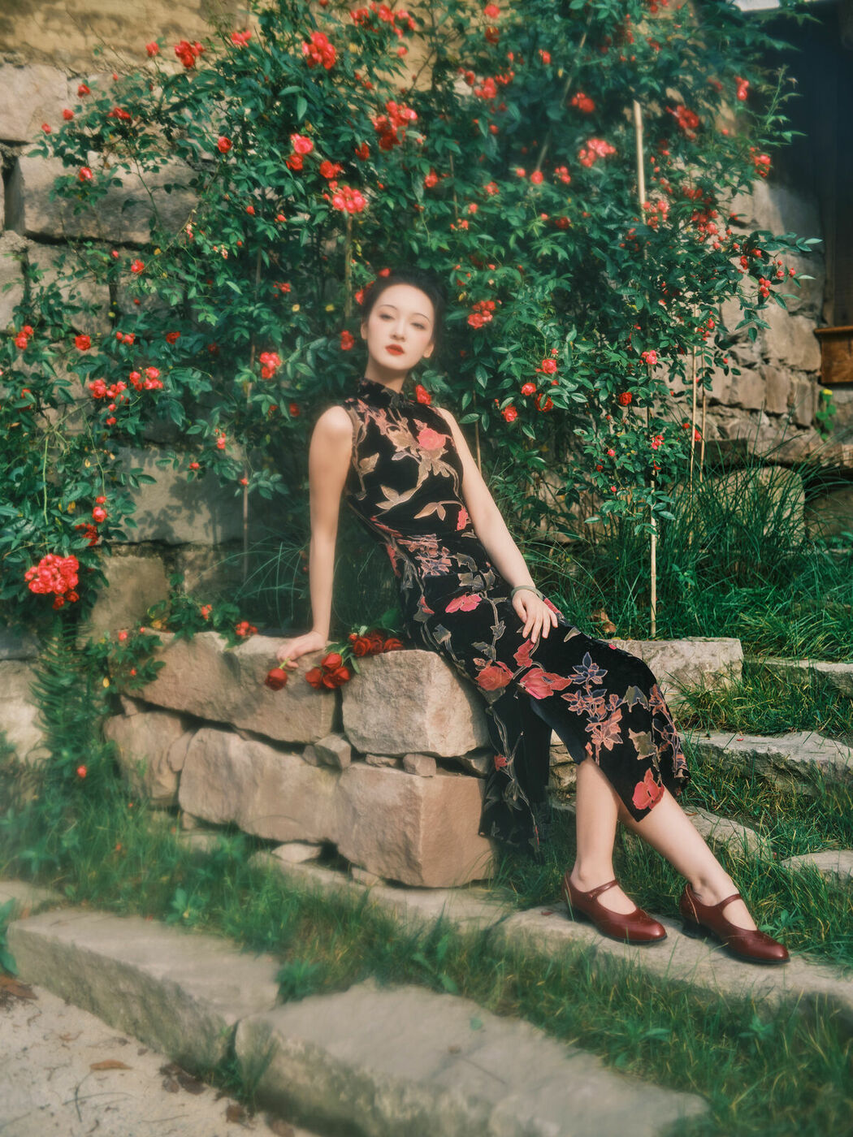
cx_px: 426
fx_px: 1314
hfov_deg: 36.0
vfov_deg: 46.8
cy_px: 568
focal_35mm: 40
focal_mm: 50
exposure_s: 1/1600
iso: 400
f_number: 3.2
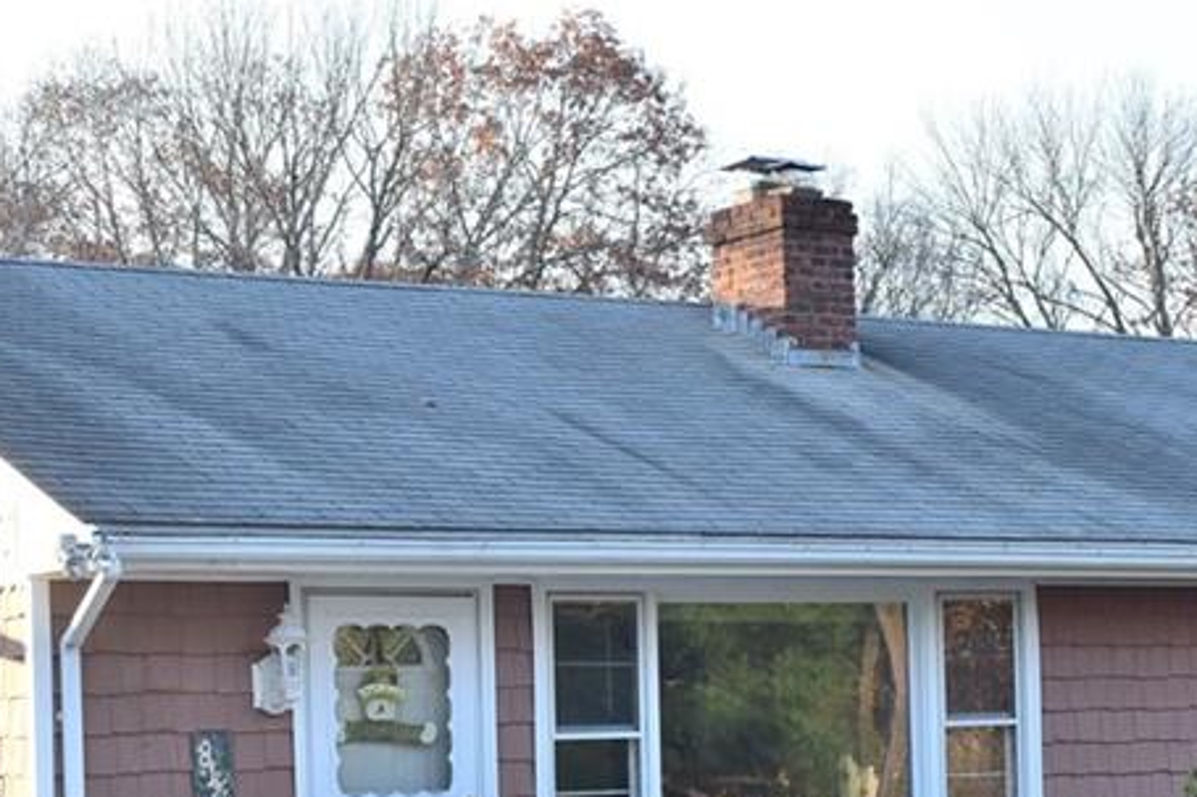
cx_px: 579
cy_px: 809
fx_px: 3029
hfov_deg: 22.4
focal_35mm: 91
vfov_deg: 14.7
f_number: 9
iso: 400
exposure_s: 1/125
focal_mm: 27
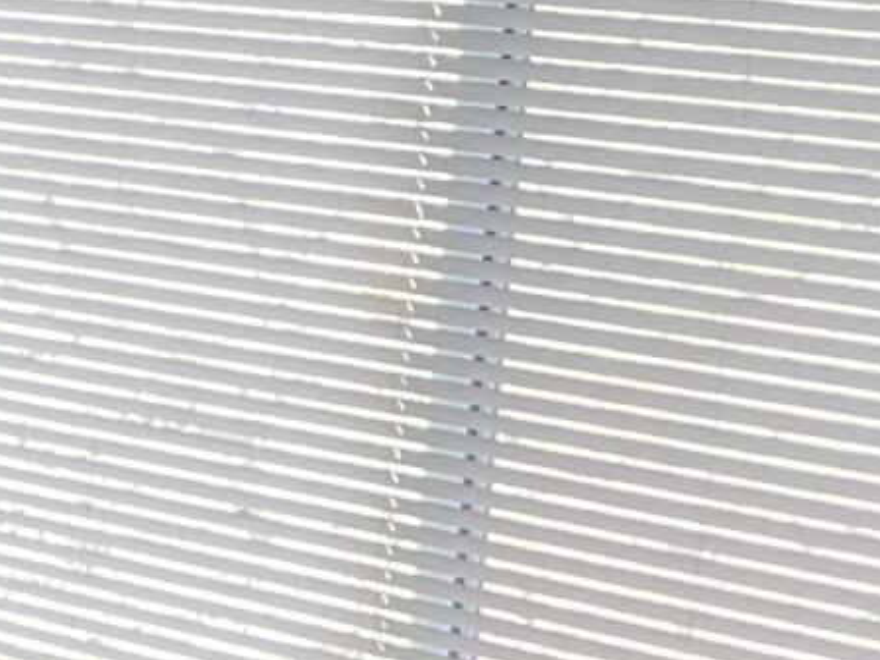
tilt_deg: -6.6
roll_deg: -2.8
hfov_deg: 10.6
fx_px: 4423
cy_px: 226
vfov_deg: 8.5
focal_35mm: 174
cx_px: -723
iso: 40
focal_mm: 5.7
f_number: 1.5
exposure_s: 1/145
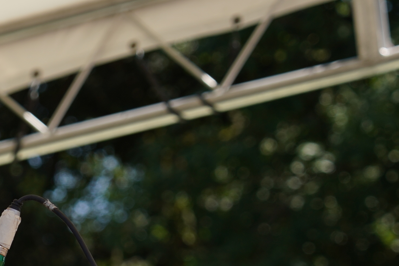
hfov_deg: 4.8
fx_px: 4710
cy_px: 414
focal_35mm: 425
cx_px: -252
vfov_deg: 3.2
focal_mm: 105
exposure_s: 1/320
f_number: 5.6
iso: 100
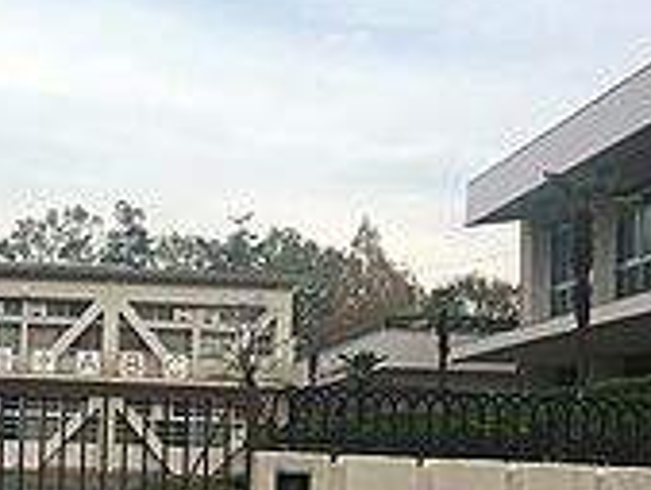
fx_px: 1449
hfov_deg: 24.8
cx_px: 100
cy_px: 374
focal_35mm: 77
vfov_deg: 19.0
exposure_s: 1/466
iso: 25
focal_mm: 4.15
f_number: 2.2
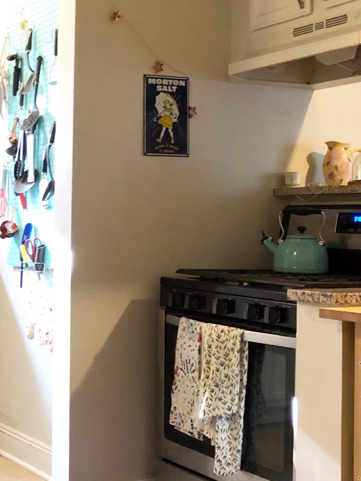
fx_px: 890
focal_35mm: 64
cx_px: 2
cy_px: 211
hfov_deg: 22.1
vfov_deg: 30.2
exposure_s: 1/15
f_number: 1.8
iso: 100
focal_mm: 4
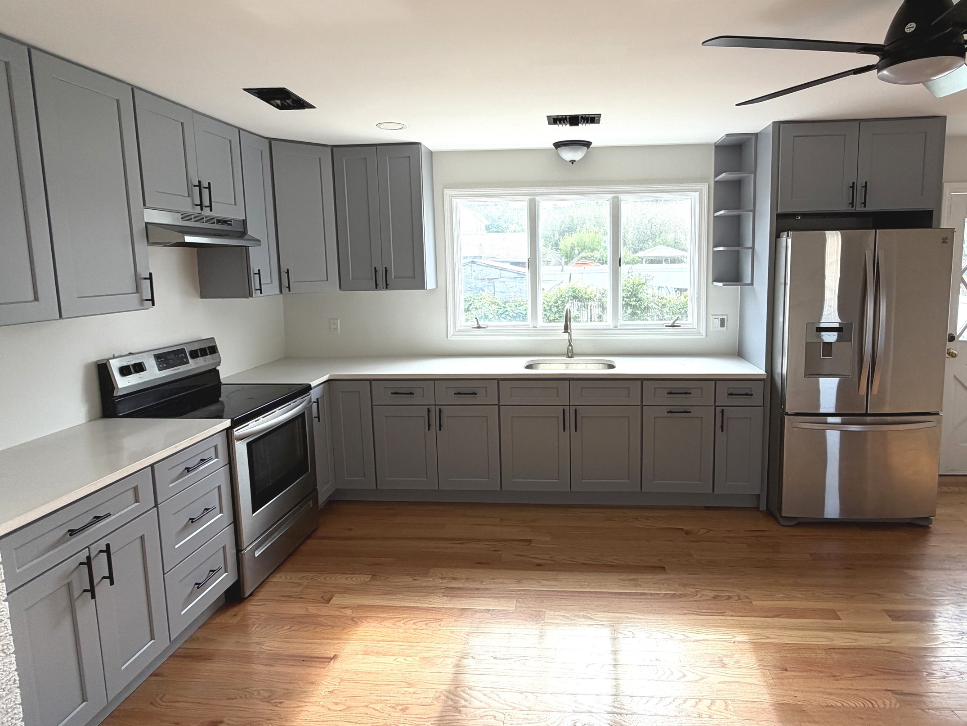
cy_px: 328
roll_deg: +1.3
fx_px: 559
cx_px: 546
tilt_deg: -7.1
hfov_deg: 81.3
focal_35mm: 20
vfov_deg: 65.8
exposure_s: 1/121
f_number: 2.2
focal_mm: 2.22
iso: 64
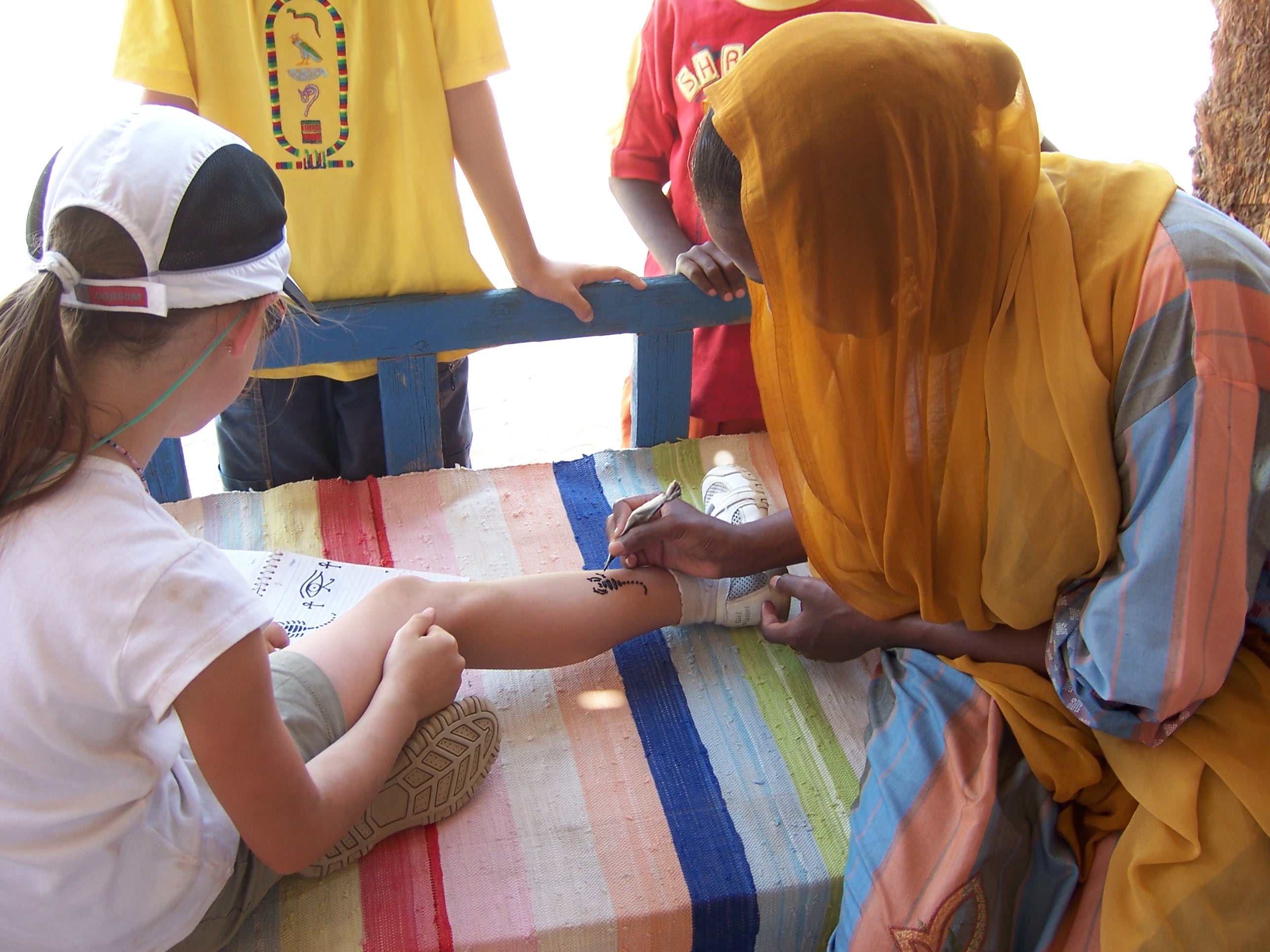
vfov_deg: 39.7
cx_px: 635
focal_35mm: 36
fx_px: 1321
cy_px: 476
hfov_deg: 51.4
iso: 80
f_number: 2.8
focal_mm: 6.2
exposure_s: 1/60
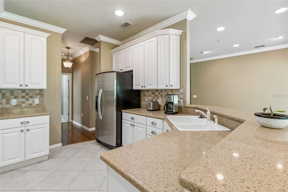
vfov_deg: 77.3
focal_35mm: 15
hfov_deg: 100.4
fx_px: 120
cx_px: 144
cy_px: 96
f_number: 7.1
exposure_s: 1/5
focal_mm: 10
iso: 100
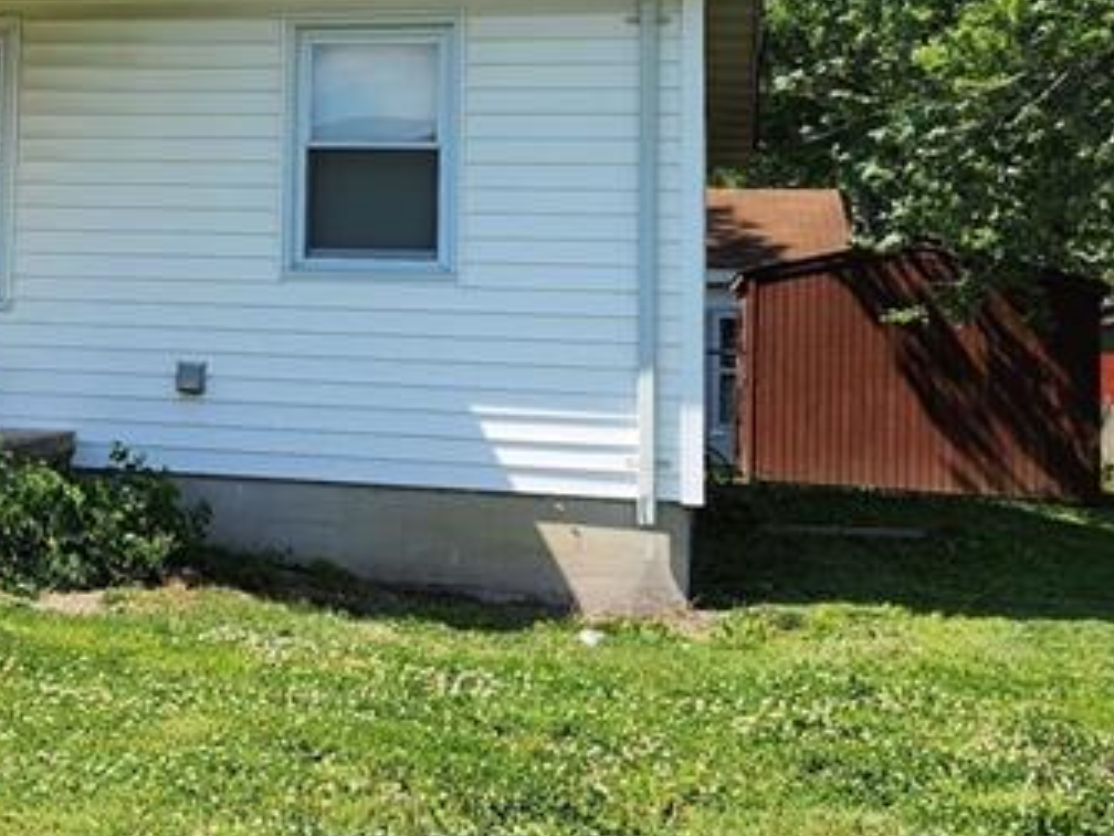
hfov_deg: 26.1
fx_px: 2253
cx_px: -50
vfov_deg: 20.7
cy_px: 113
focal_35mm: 70
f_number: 1.8
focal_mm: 6.4
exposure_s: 1/909
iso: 12
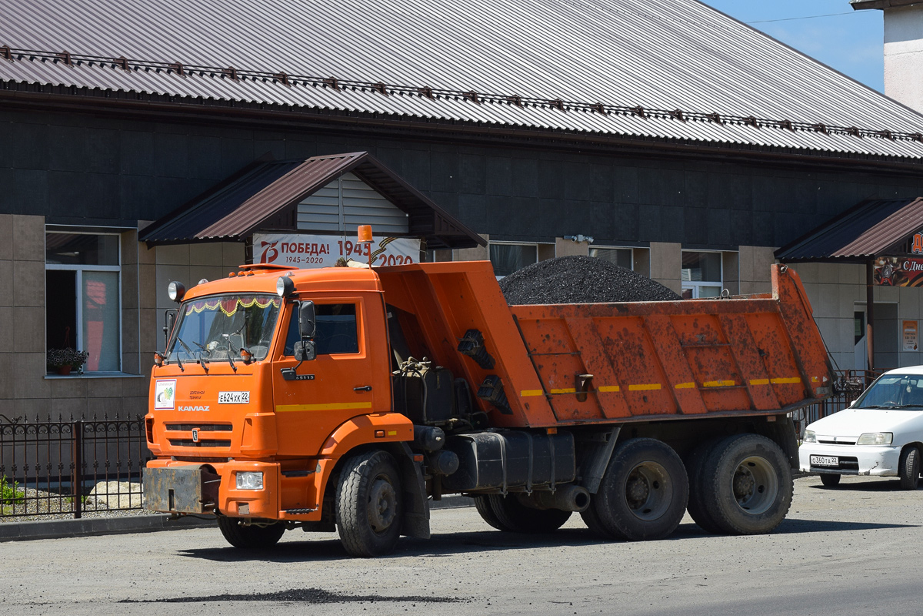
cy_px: 308
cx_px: 462
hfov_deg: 26.0
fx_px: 2000
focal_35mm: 78
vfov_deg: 17.5
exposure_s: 1/320
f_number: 9
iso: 200
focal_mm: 52
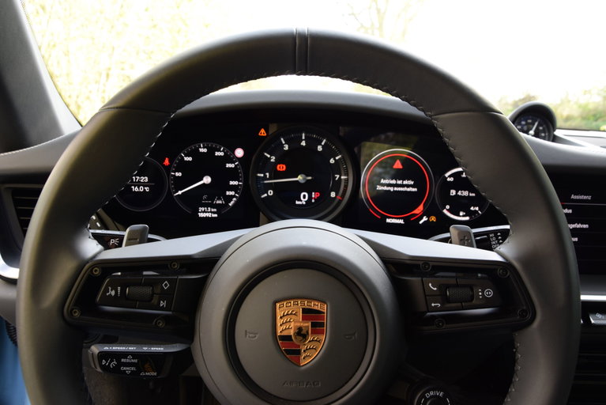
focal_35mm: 32
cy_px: 202
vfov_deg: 41.7
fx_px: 530
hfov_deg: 59.5
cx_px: 303
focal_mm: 21
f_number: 8
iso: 500
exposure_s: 1/30
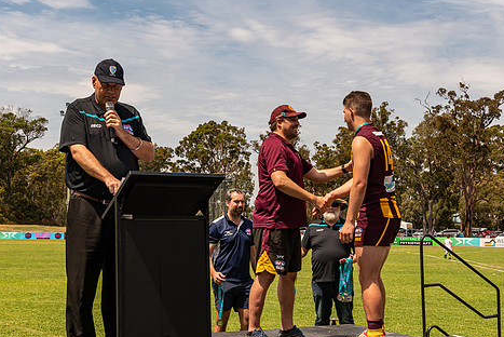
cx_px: 229
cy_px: 185
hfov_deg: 36.2
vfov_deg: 24.6
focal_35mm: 55
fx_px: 770
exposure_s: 1/640
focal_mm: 27
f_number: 8
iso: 200
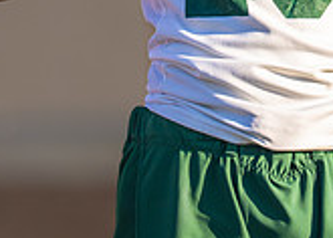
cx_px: 301
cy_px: -99
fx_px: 9547
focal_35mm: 1009
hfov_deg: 2.0
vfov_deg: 1.4
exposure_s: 1/3200
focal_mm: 194
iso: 320
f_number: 2.8
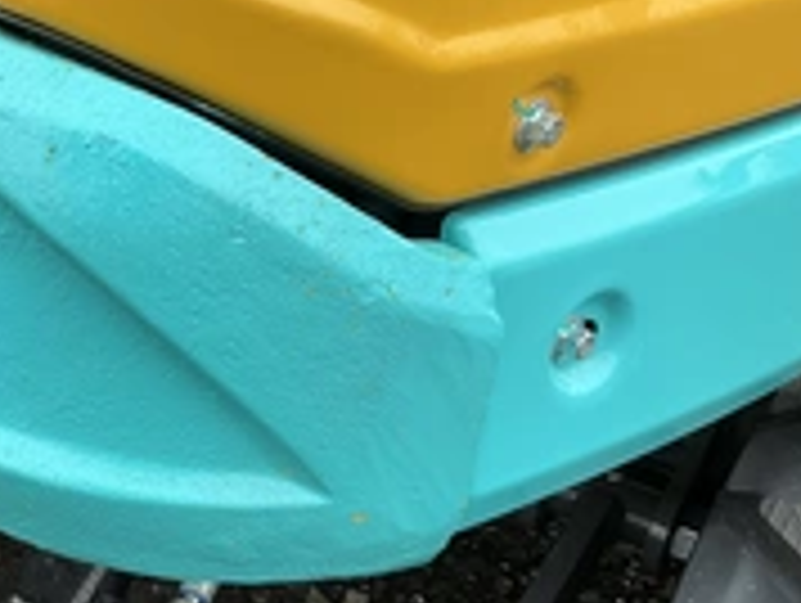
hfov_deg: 27.7
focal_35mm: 65
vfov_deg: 22.6
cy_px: 243
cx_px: -36
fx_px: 1506
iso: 25
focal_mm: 3
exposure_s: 1/280
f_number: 1.8
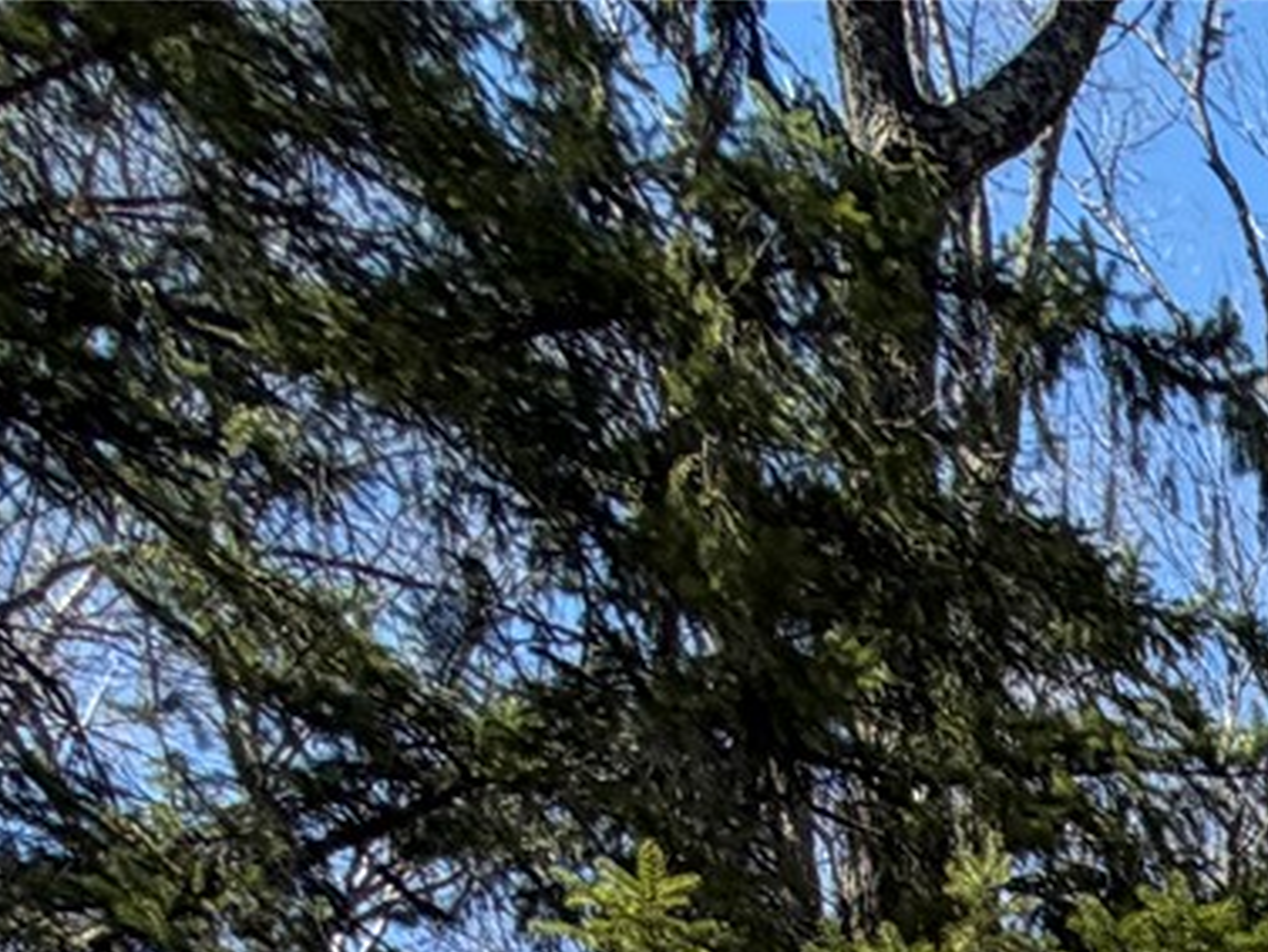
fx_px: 2785
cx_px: 2549
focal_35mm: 76
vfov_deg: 12.5
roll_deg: +0.1
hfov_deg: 17.8
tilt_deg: +1.1
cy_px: 2580
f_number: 2.2
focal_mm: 2.22
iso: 40
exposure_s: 1/596
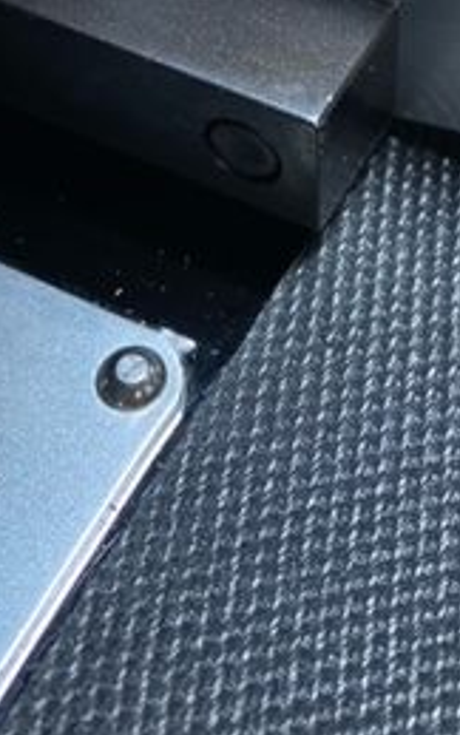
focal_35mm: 68
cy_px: -48
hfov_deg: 18.5
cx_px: 483
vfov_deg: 27.9
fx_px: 1363
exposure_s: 1/120
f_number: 1.8
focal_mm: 4.25
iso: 125
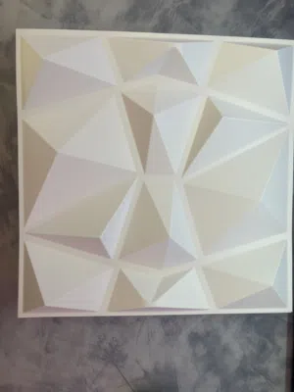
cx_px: 147
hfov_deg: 54.9
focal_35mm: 25
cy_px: 196
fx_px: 283
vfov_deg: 69.4
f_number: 1.6
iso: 100
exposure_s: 1/121
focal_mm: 5.1
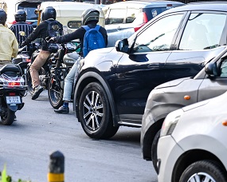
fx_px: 1350
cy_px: 13
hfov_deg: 9.5
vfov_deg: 7.7
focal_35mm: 201
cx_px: -22
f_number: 4
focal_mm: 94
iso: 400
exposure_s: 1/320
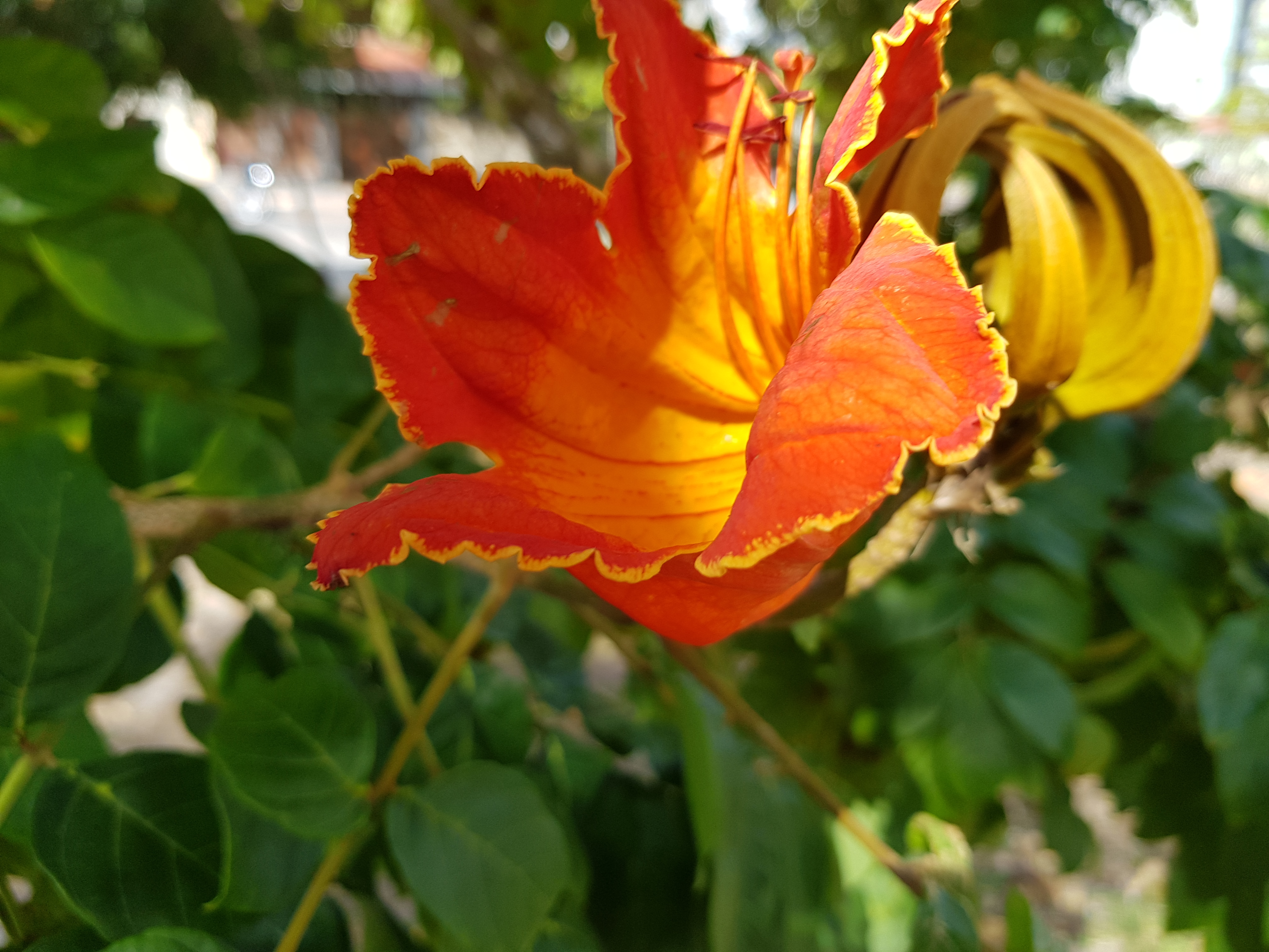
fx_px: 953
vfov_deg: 53.1
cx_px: 634
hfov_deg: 67.3
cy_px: 476
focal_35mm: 26
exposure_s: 1/624
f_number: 1.7
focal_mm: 4.3
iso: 40
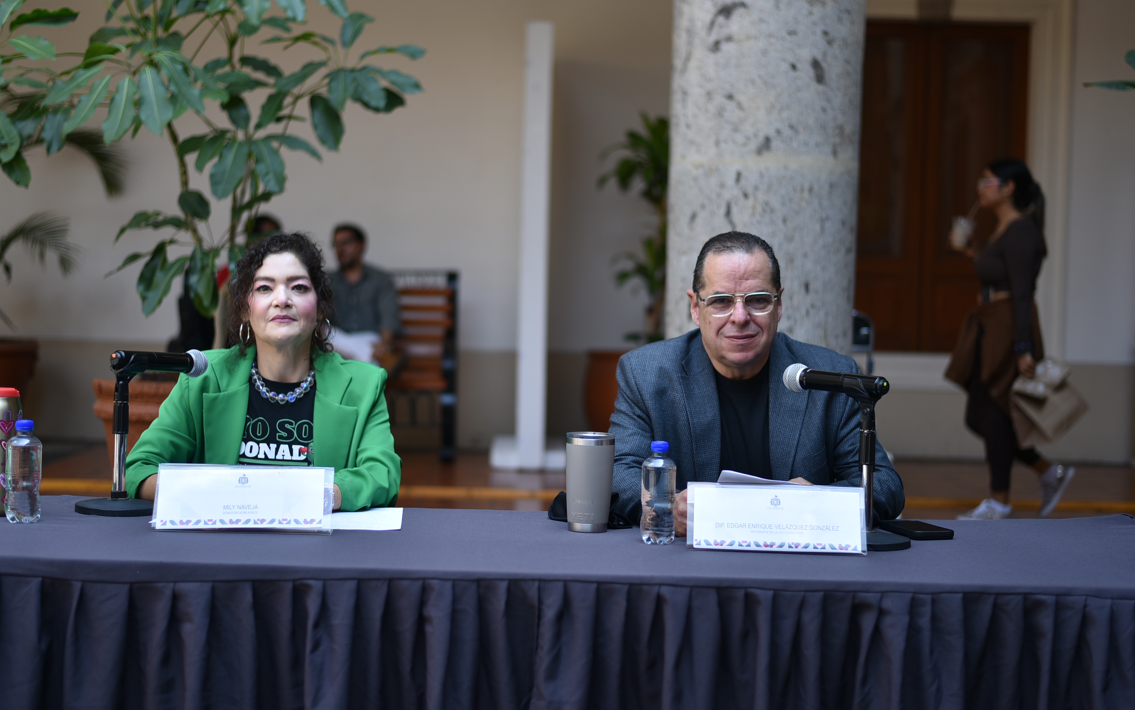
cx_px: 562
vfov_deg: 24.9
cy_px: 337
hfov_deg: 38.9
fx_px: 1609
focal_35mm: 52
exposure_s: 1/320
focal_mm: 50
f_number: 2.5
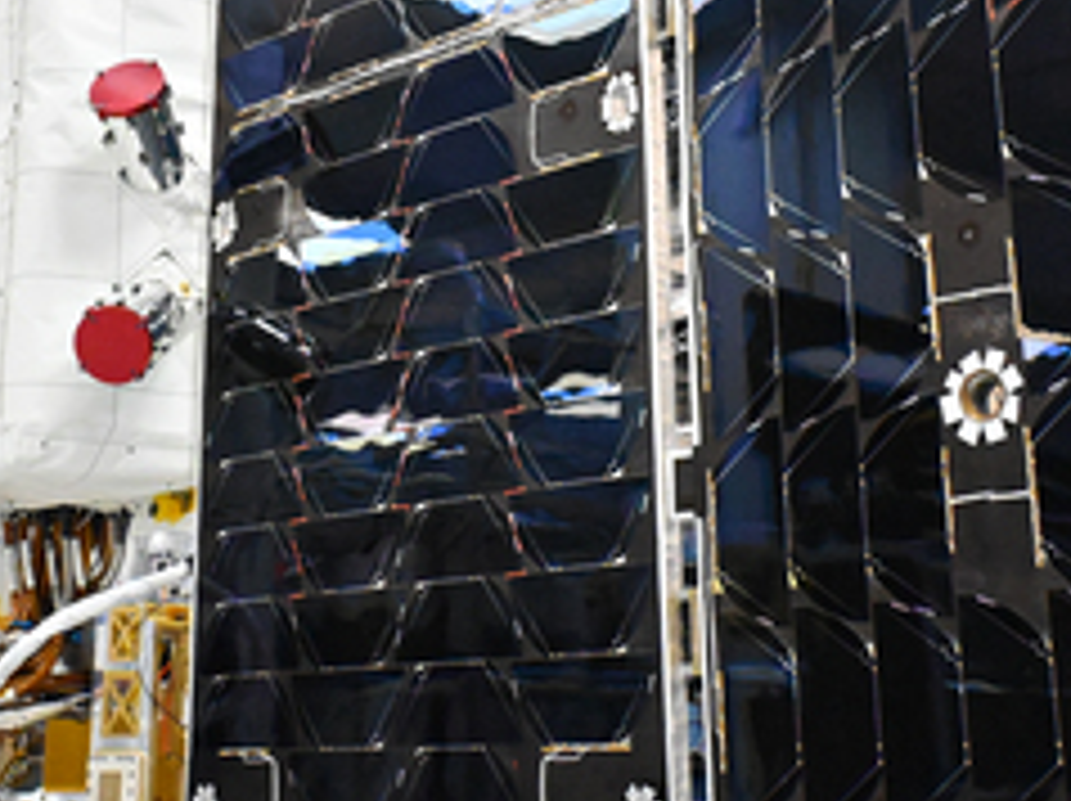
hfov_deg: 30.1
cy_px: 99
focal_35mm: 64
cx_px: 356
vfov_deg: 22.4
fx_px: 1978
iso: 12800
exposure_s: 1/400
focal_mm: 22
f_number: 7.1
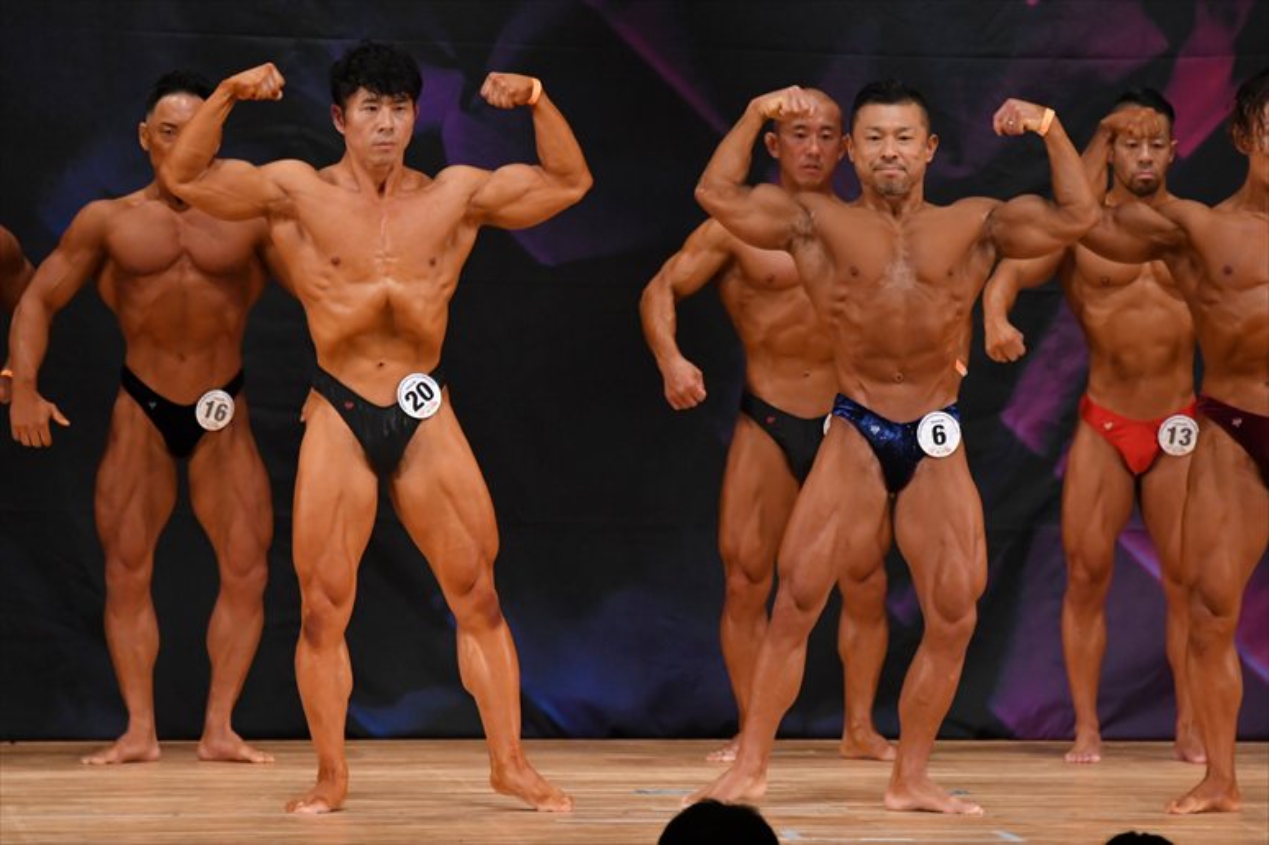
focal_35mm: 300
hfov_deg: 6.9
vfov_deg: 4.6
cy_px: 422
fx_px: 10570
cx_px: 634
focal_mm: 200
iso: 3600
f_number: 5.6
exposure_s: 1/400
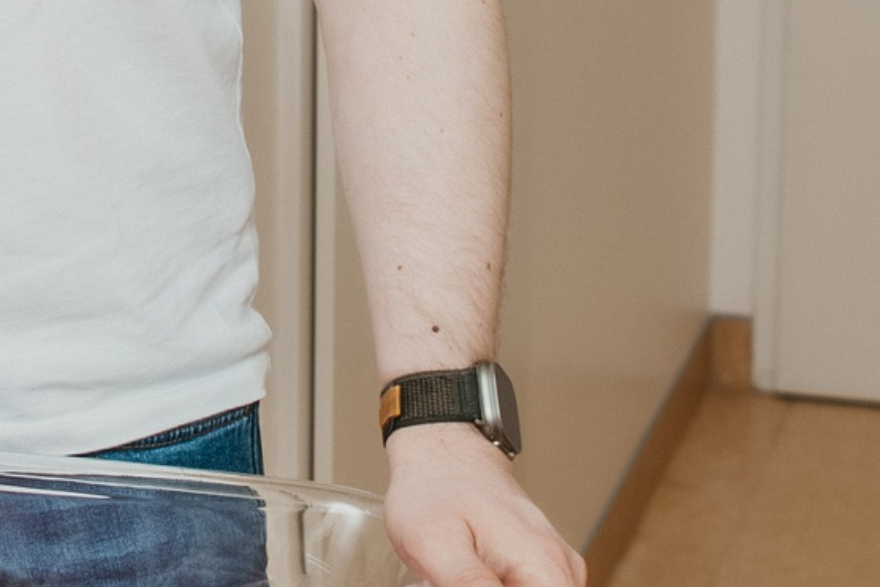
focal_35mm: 154
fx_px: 3765
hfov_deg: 13.1
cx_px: -62
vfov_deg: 8.8
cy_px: -62
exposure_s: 1/160
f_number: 3.2
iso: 125
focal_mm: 28
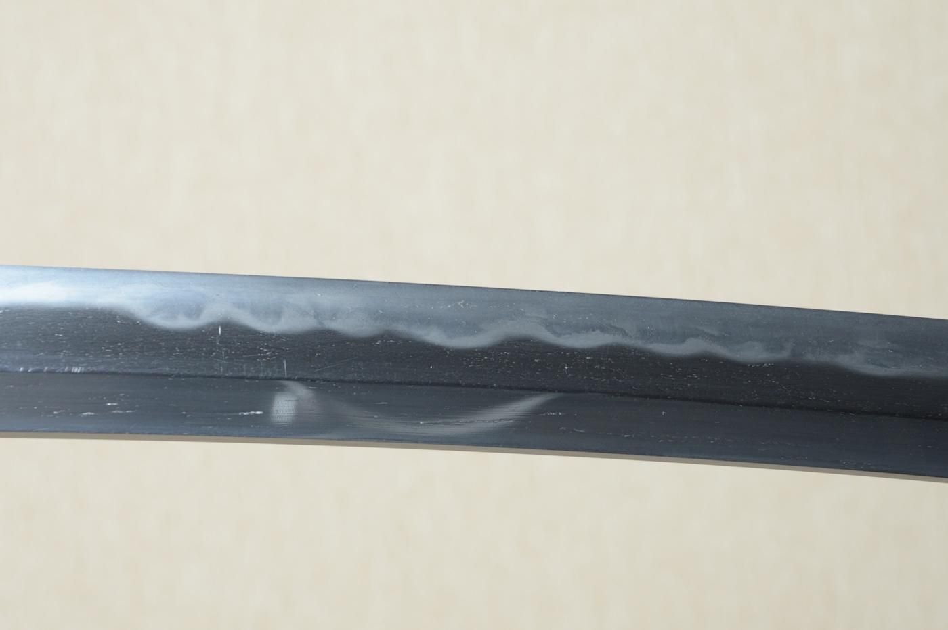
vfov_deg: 11.4
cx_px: 474
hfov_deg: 17.1
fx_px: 3157
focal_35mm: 120
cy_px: 315
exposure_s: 1/2
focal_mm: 80
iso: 400
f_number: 11
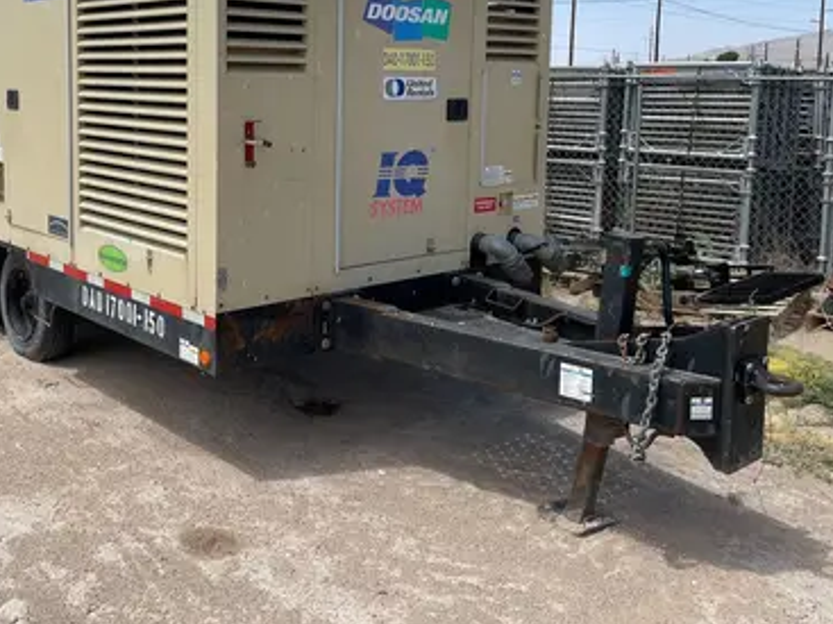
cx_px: 302
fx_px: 938
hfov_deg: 47.4
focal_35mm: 39
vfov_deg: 36.2
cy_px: 176
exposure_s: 1/3610
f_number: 1.6
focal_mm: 4.2
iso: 32
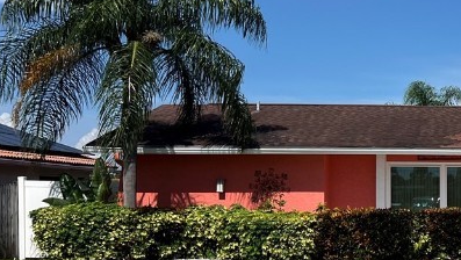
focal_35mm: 73
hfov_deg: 25.4
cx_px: 579
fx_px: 893
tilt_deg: -2.1
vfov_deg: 16.4
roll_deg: +0.6
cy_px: 225
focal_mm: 5.7
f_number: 1.5
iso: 50
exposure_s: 1/8696
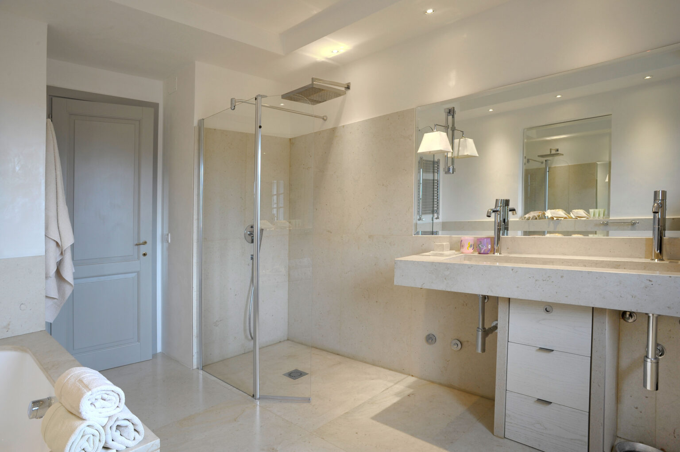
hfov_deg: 90.0
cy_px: 226
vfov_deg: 67.3
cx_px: 340
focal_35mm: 18
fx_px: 340
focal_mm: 18
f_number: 11
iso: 400
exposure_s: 1/10
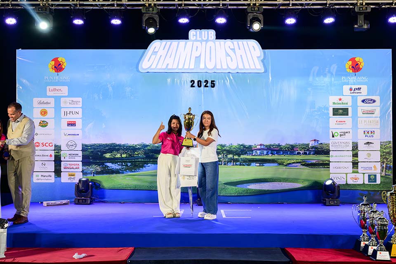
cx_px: 198
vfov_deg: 35.1
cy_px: 132
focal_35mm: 38
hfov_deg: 50.7
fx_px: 418
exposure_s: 1/125
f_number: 6.3
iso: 1000
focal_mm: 38
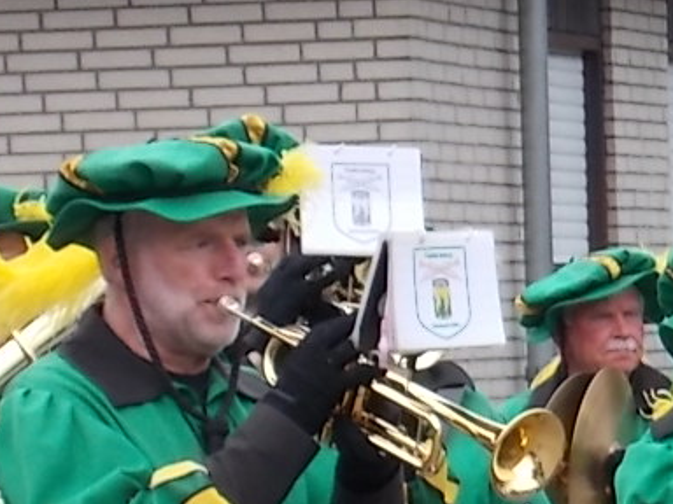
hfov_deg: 4.7
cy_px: 476
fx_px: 8010
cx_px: 1295
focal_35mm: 412
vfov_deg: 3.6
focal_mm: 17.6
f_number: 5.5
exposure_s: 1/60
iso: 80
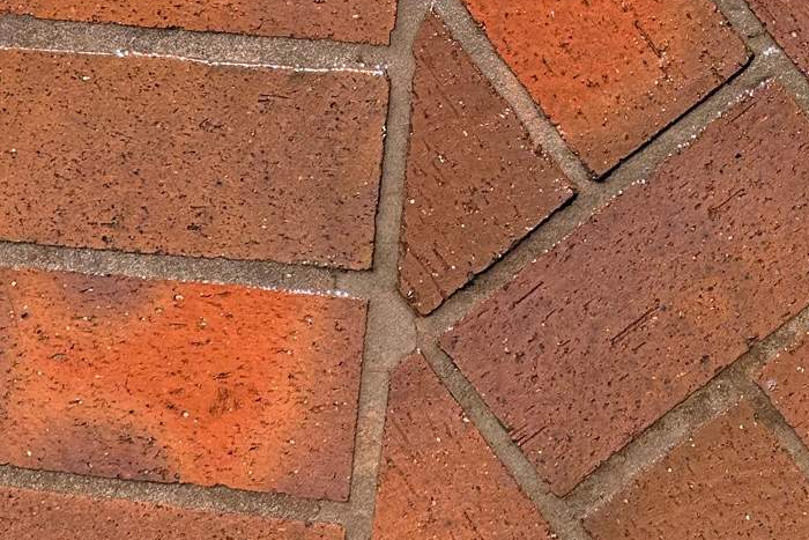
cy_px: 95
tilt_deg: -86.5
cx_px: 758
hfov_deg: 26.6
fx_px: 1641
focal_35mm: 73
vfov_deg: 18.5
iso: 80
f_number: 1.78
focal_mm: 6.86
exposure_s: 1/3356
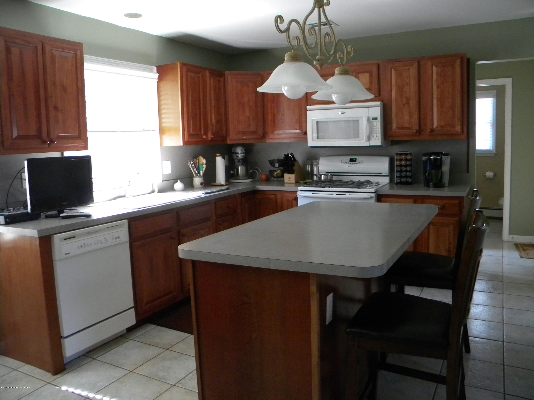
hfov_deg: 63.4
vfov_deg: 49.7
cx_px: 267
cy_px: 200
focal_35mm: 28
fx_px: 432
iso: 400
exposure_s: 1/59
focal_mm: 5
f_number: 3.5
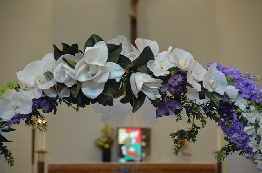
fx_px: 1416
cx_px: 131
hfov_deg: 10.6
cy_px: 86
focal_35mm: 195
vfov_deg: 7.0
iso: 800
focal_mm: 130
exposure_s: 1/50
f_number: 5.6
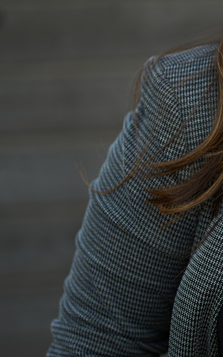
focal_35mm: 146
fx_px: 1420
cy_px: 99
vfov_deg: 14.3
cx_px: 379
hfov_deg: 8.7
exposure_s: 1/1600
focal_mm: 50
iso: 200
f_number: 1.2
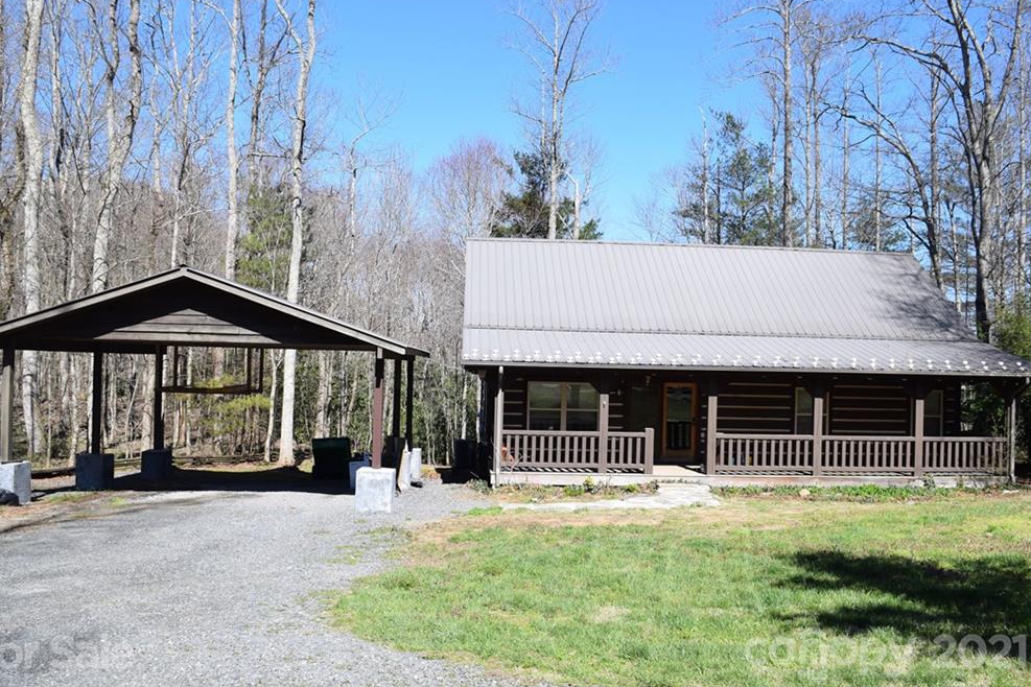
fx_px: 802
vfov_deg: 46.4
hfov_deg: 65.5
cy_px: 344
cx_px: 501
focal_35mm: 28
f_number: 10
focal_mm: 18
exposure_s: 1/400
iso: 200
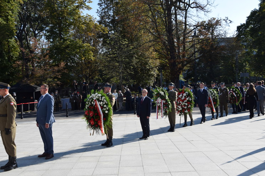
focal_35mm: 38
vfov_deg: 35.4
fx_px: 276
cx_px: 132
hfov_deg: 51.3
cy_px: 88
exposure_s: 1/320
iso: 200
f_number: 9
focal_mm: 25
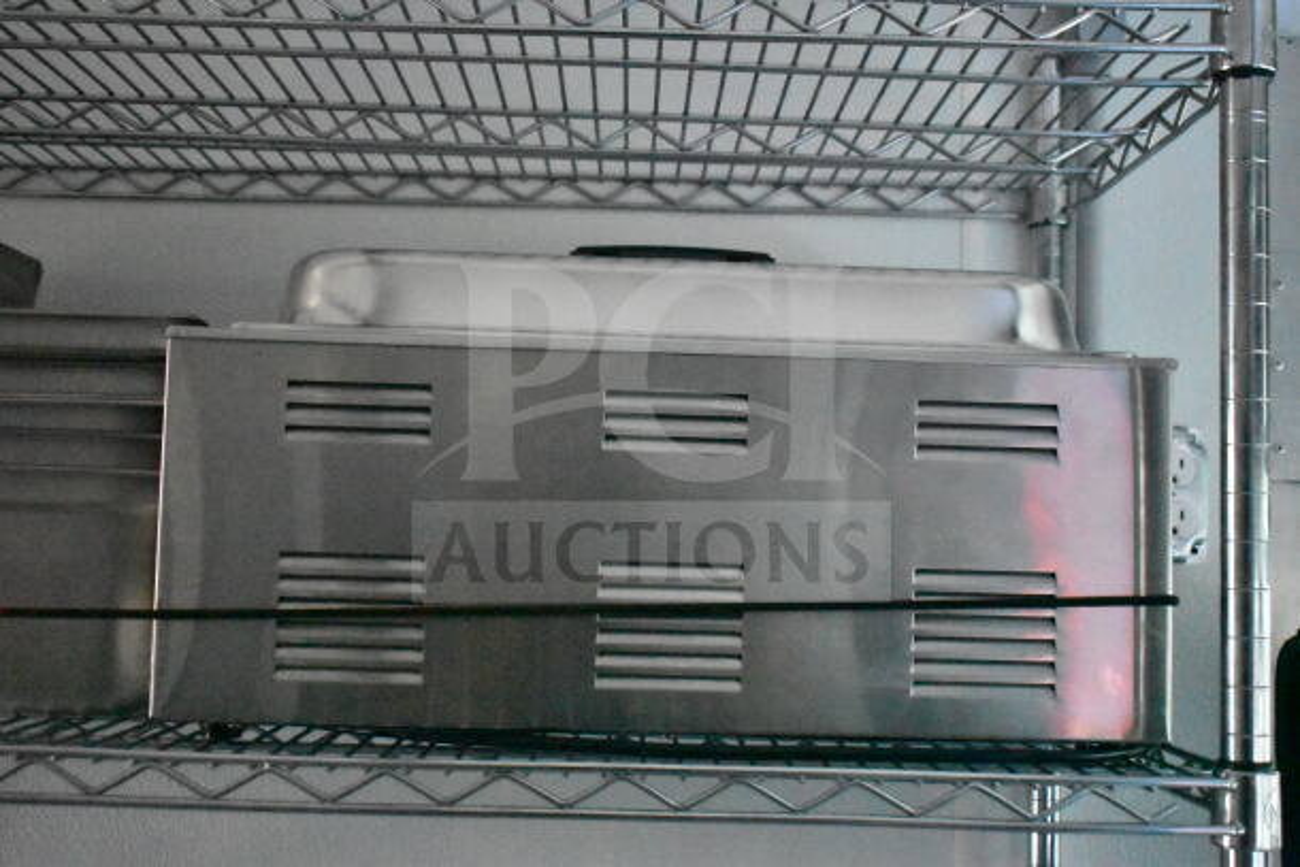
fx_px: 1625
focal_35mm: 45
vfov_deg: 29.9
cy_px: 434
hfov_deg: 43.6
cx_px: 650
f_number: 4.2
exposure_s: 1/4000
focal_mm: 30
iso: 25600
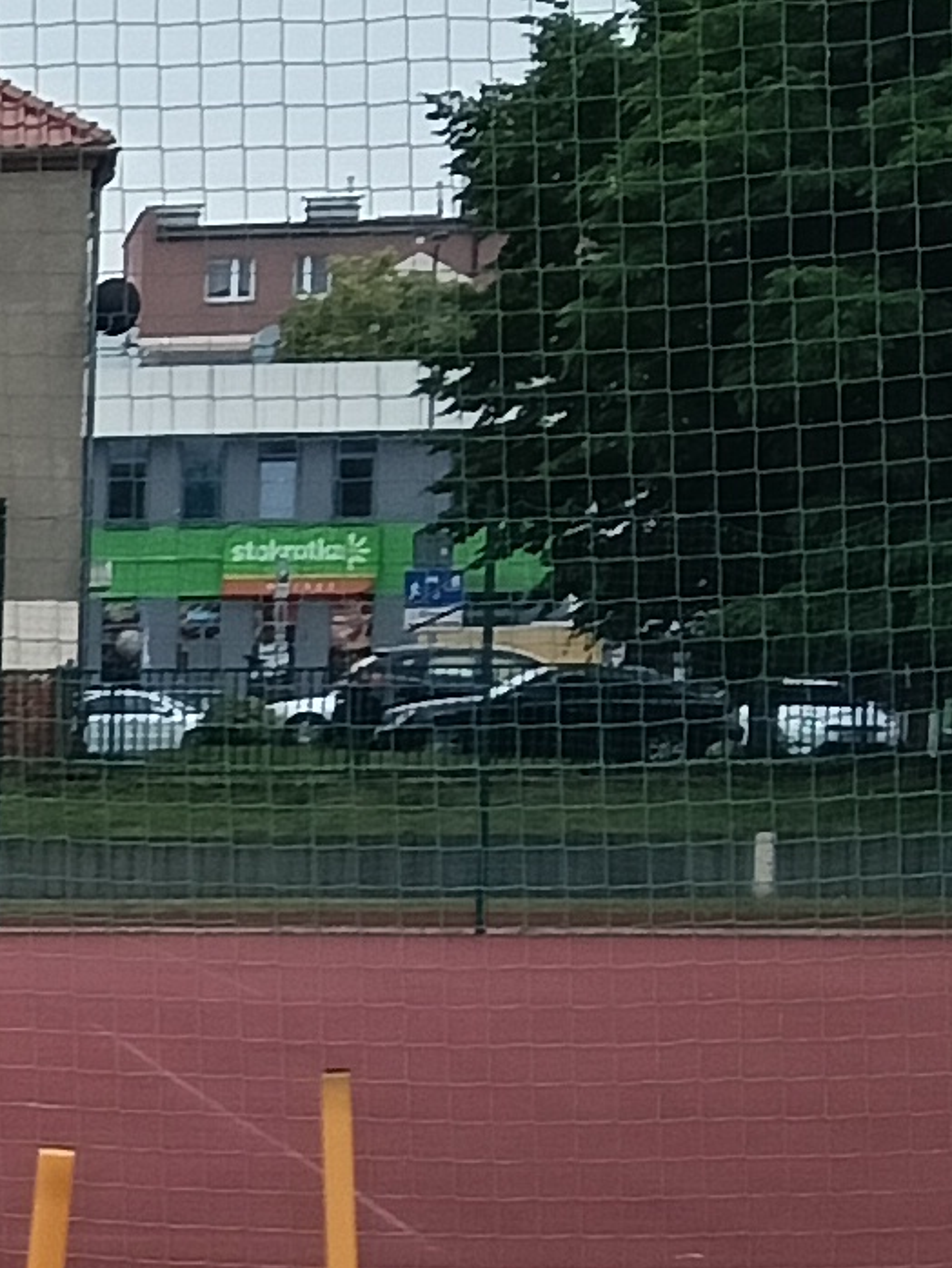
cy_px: 1264
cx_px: -1810
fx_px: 5790
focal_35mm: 158
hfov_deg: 8.1
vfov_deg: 12.4
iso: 50
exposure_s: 1/661
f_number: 1.8
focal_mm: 3.98
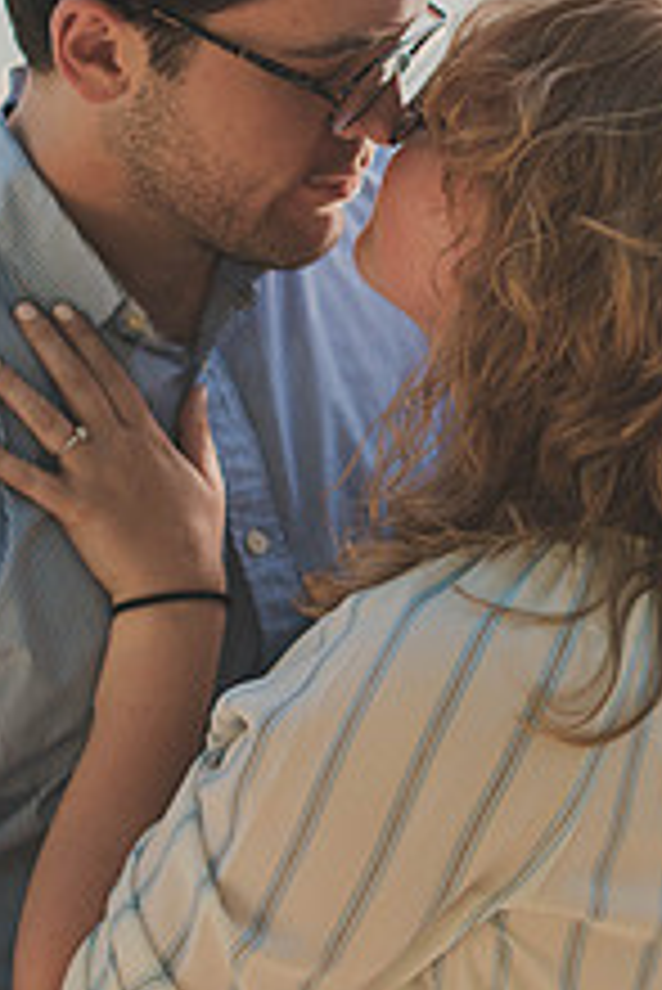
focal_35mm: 132
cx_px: 450
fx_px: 3635
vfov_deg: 15.5
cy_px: 353
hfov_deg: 10.4
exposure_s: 1/1000
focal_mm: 50
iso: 100
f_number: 2.8
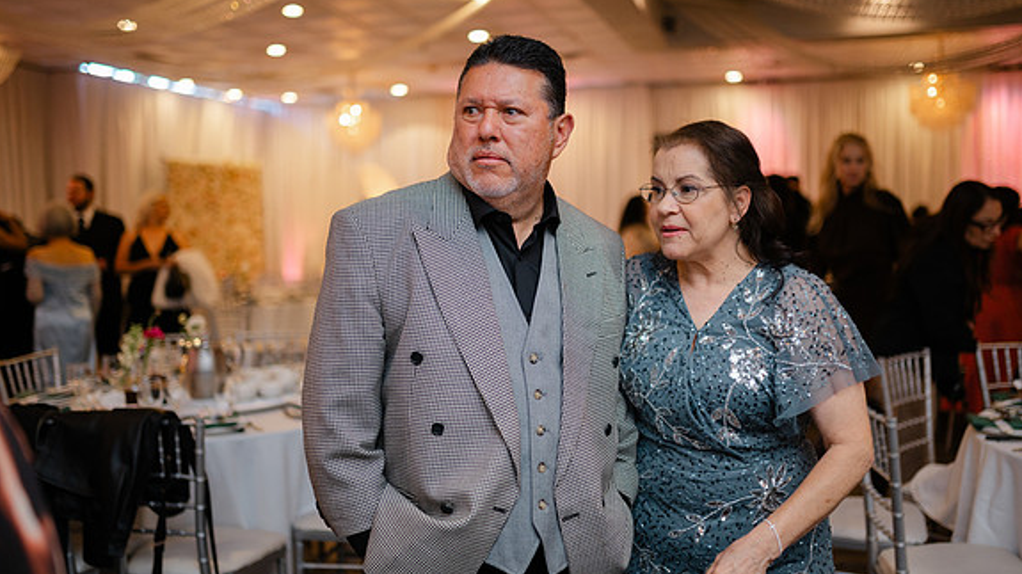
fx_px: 1002
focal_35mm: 37
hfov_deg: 54.0
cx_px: 510
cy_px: 291
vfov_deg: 32.0
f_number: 1.4
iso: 400
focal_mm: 35
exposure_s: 1/160
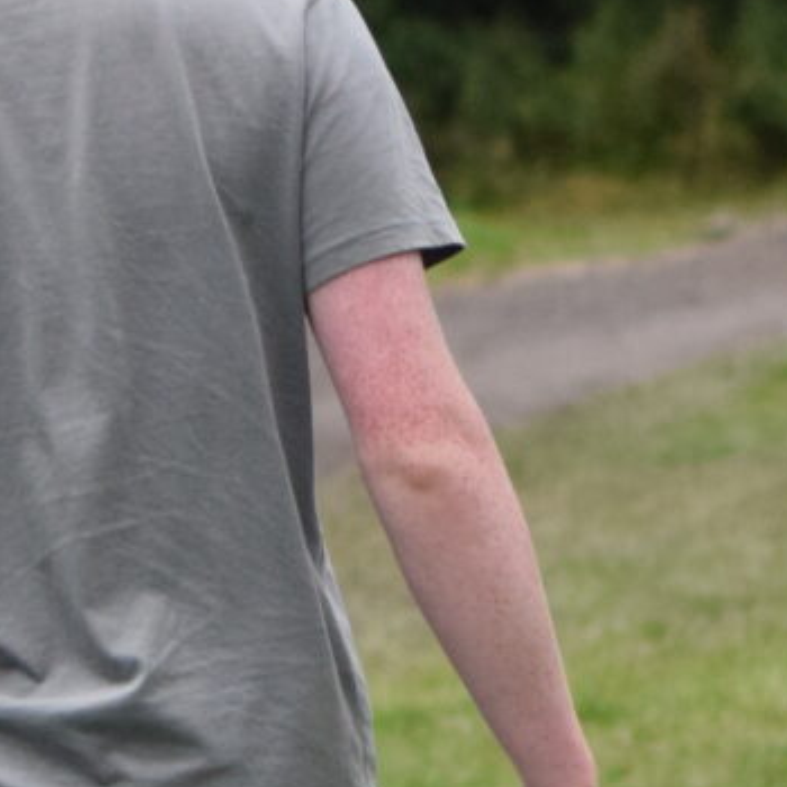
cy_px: 567
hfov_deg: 6.4
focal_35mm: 276
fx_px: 7090
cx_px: 351
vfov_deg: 6.3
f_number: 2.2
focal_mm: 35
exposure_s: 1/640
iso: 800
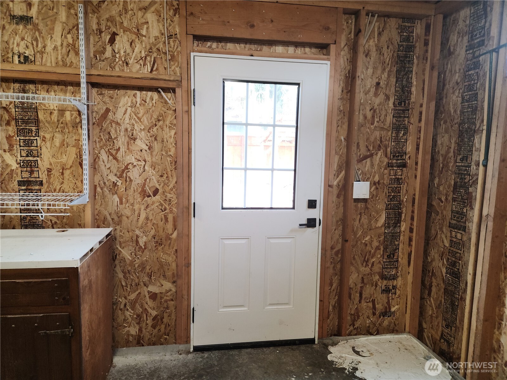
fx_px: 337
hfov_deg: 73.9
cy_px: 190
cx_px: 254
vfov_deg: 58.9
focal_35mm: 23
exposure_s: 1/60
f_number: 1.8
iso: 100
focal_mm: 5.4
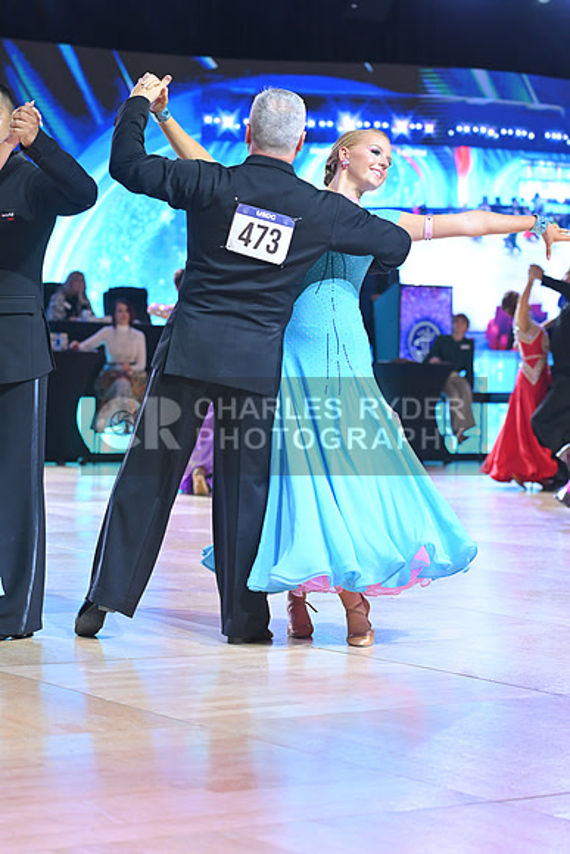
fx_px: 2255
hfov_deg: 14.4
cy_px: 427
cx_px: 285
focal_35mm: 95
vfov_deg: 21.5
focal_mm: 95
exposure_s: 1/250
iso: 2000
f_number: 4
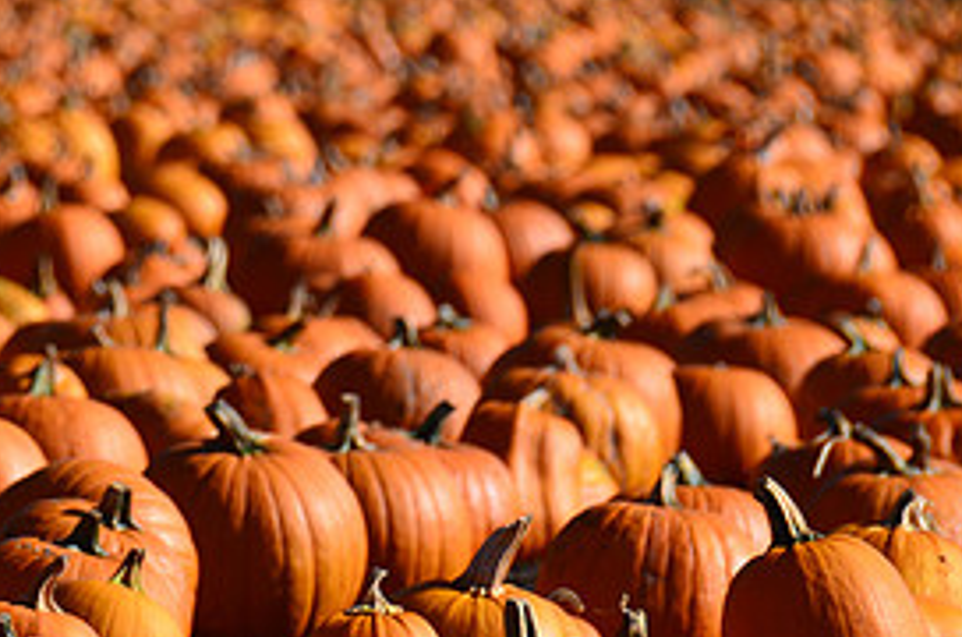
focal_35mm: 640
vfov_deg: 2.1
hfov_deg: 3.2
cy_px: 605
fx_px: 17062
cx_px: 149
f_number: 7.1
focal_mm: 200
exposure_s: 1/800
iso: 200
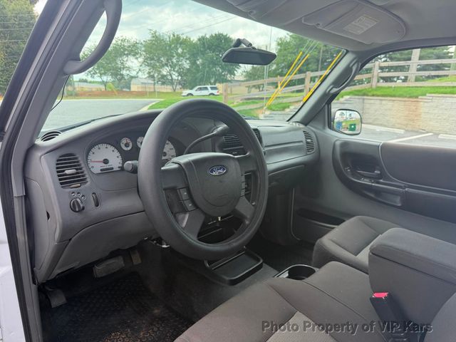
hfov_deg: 71.6
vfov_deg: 56.8
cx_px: 228
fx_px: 316
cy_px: 171
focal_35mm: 24
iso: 100
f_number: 1.78
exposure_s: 1/796
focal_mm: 6.76
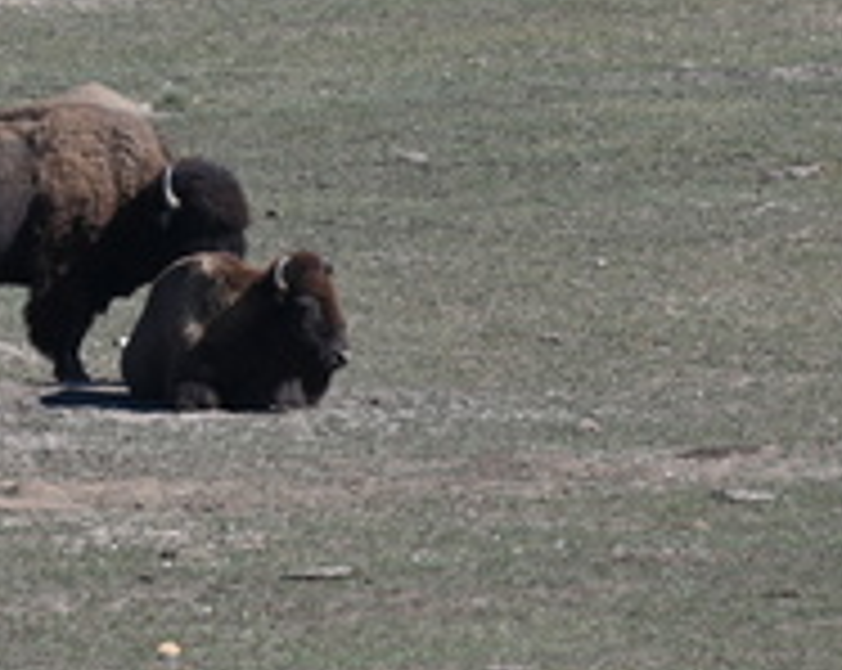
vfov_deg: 2.0
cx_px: 243
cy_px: 119
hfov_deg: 2.6
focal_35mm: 760
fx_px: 18910
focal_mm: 180
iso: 100
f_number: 6.3
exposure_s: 1/640
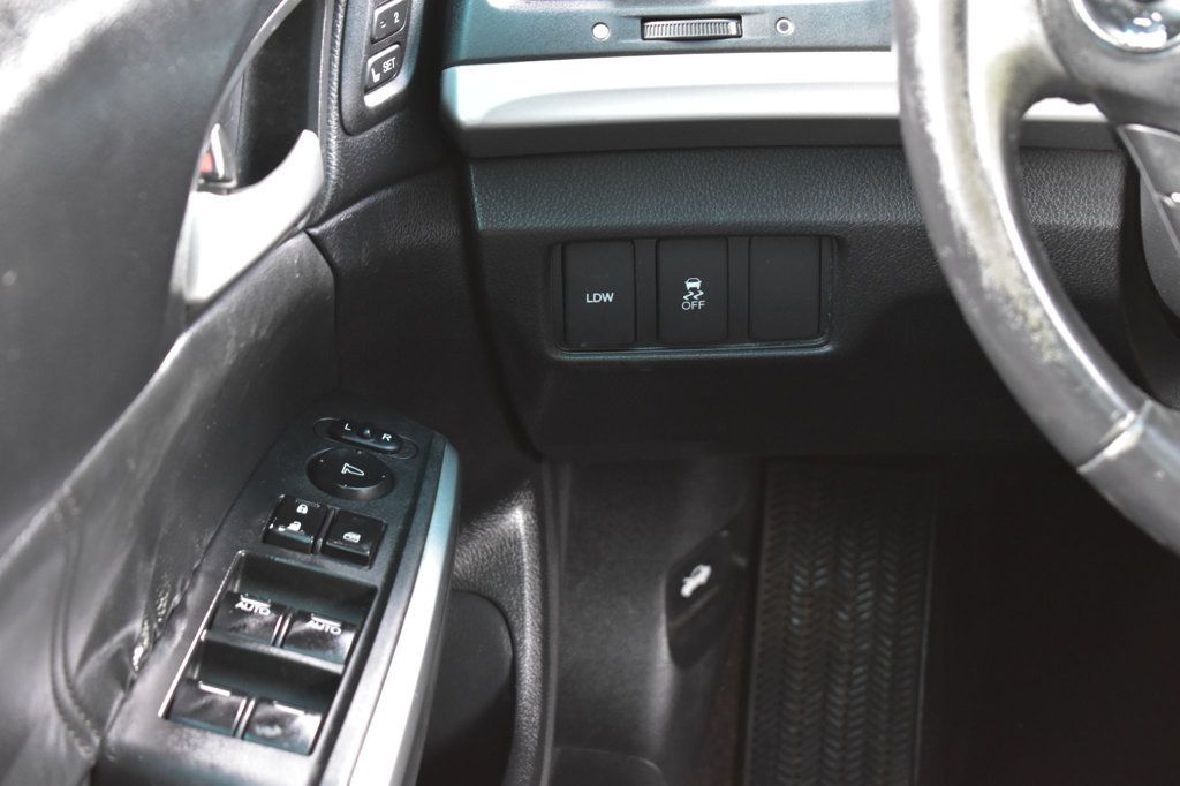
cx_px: 590
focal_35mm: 82
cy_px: 393
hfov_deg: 24.6
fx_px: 2703
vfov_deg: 16.5
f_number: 6.3
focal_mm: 55
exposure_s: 1/15
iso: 1250
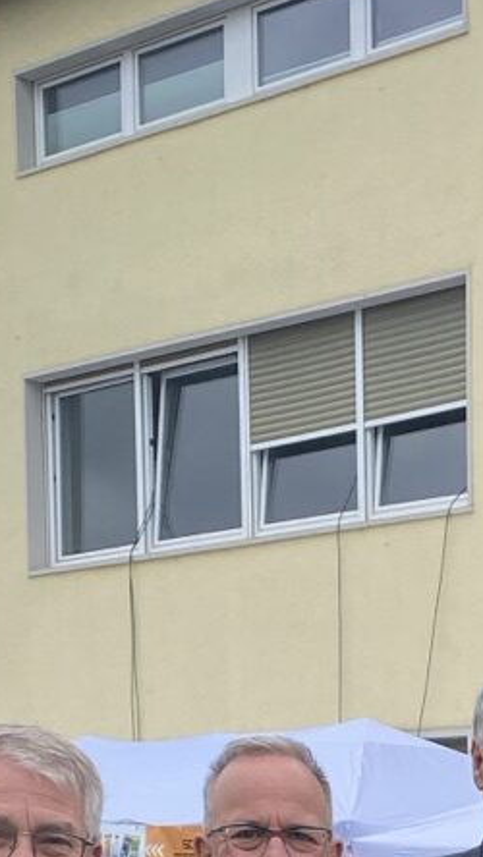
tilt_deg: -4.6
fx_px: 2321
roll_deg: +0.6
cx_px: 765
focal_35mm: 102
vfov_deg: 18.9
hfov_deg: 11.3
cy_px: 1212
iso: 32
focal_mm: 4.25
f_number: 1.8
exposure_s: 1/1447
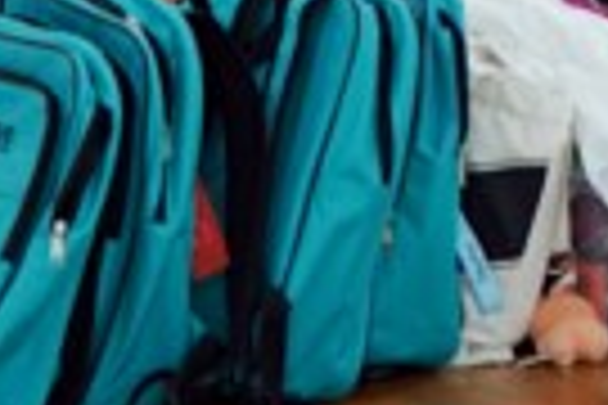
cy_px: -752
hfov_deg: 4.3
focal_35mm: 466
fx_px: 7870
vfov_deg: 2.9
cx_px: 1644
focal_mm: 70
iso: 1250
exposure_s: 1/160
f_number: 4
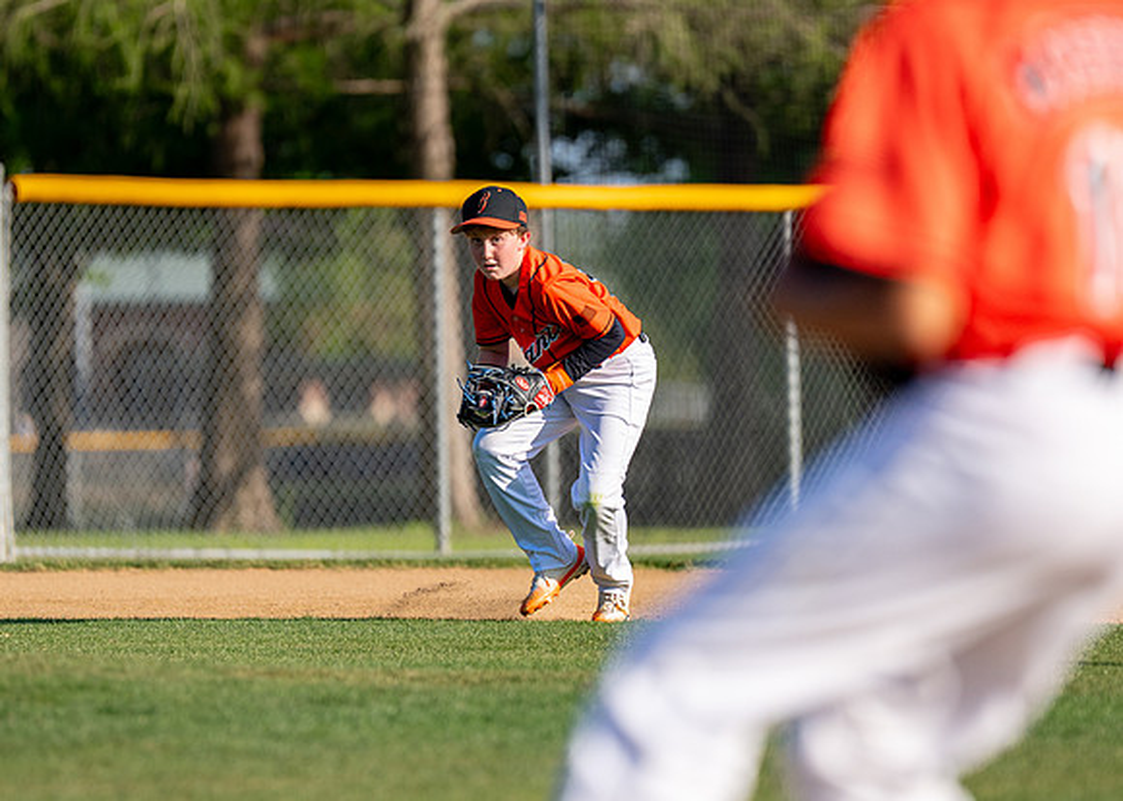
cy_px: 391
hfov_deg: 5.3
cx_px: 581
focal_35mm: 383
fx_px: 12226
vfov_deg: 3.8
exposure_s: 1/3200
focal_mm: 200
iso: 160
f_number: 2.8
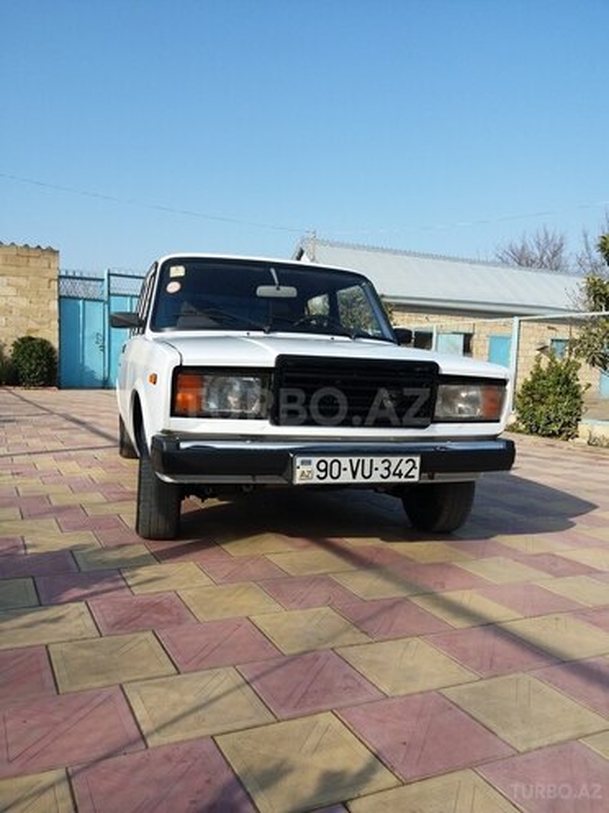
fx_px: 633
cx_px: 304
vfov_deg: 65.3
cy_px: 406
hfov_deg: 51.4
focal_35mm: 27
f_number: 1.9
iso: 40
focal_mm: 3.7
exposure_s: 1/963
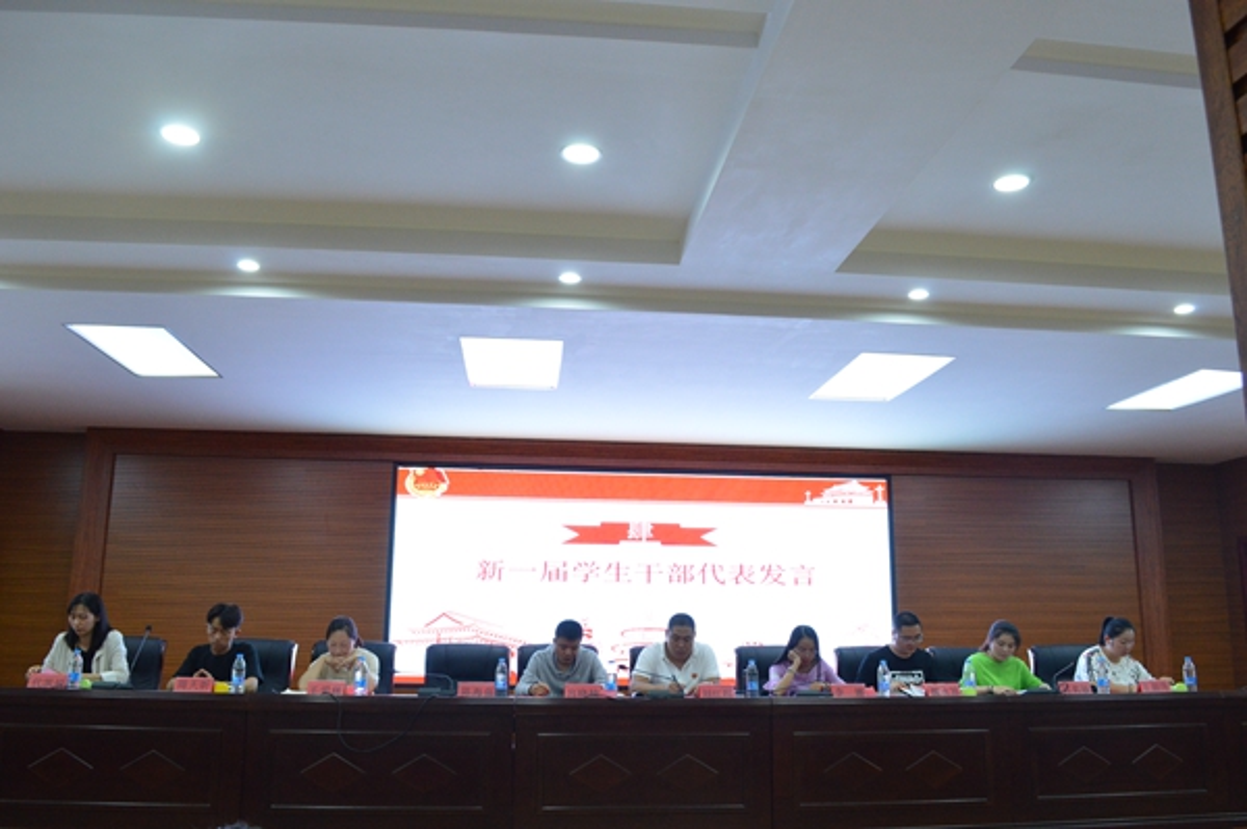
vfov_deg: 47.9
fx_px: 934
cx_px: 624
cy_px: 414
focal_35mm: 27
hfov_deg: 67.4
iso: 1600
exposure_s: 1/60
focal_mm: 18
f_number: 7.1
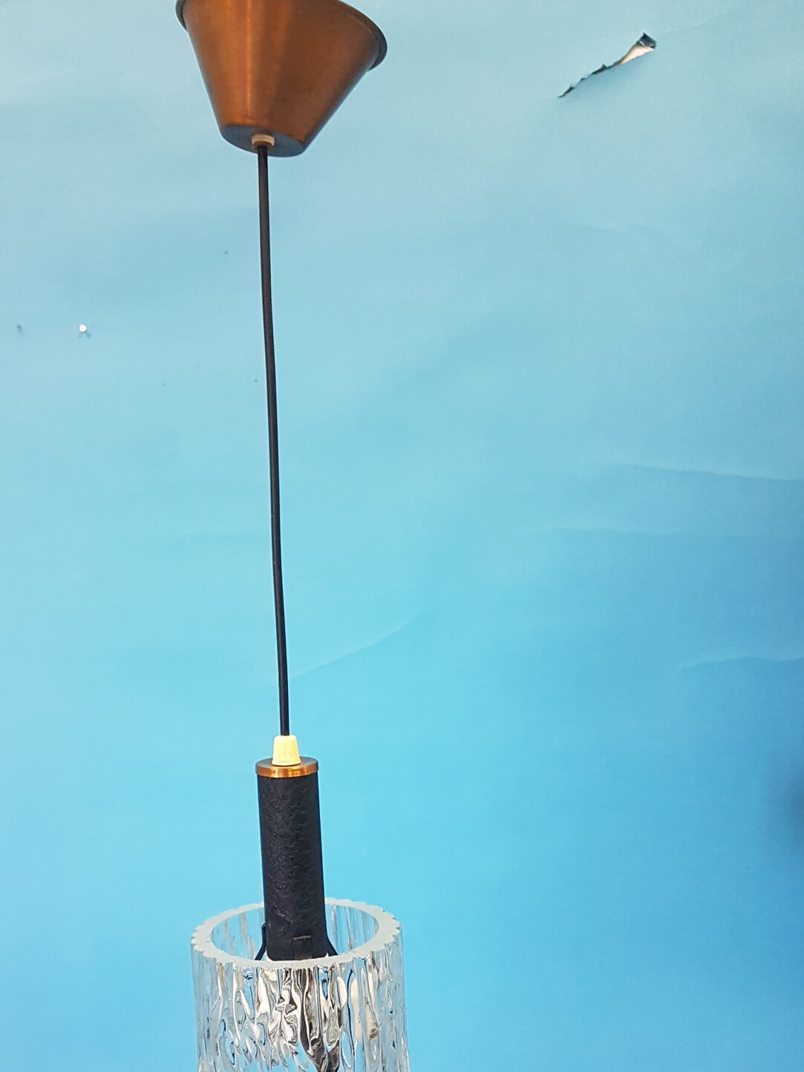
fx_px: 1115
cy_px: 699
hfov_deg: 39.3
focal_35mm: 36
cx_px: 290
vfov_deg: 50.6
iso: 250
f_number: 1.7
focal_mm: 4.2
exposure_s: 1/17
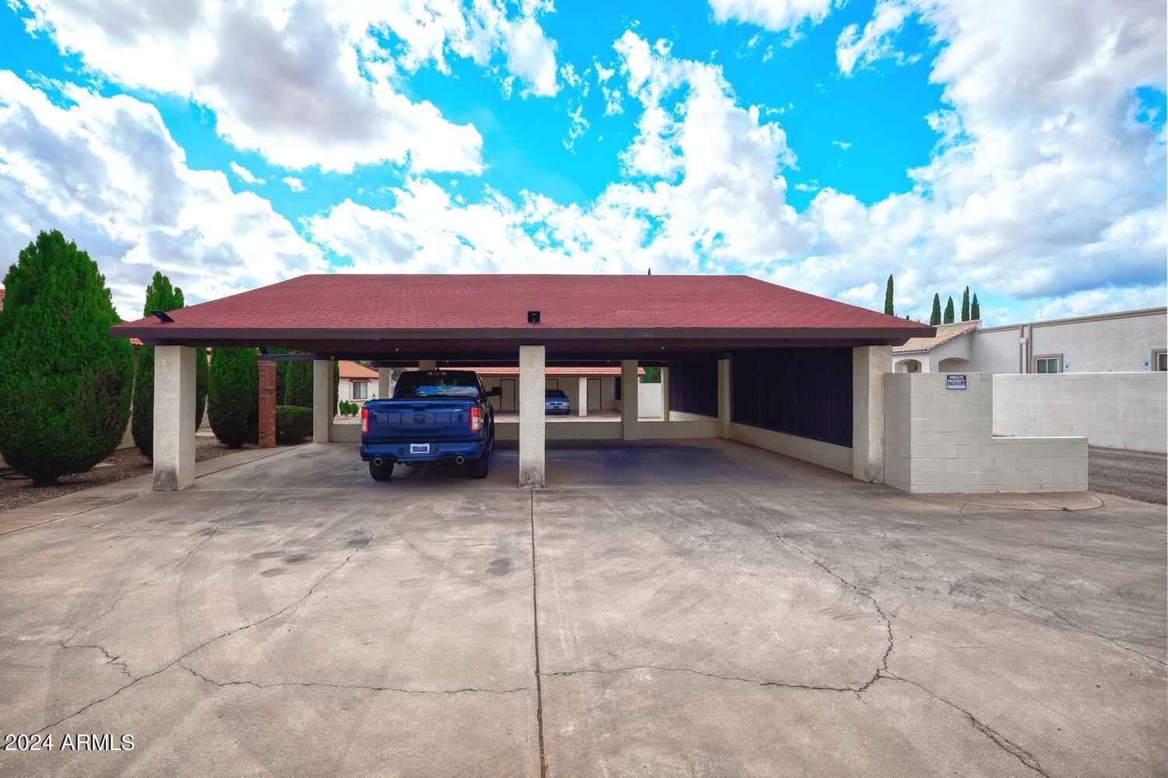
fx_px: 454
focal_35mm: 14
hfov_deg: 104.3
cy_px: 389
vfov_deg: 81.2
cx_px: 584
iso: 100
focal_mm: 14
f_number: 8
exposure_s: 1/80
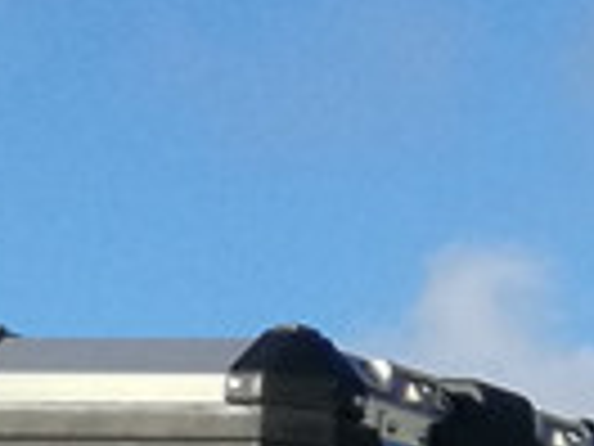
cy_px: 1541
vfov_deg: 4.9
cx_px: 1732
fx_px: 4805
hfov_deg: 6.5
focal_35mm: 280
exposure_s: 1/708
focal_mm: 4.04
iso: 50
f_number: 2
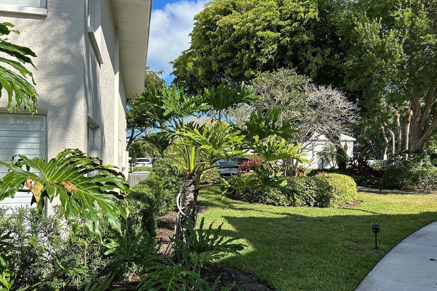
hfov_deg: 65.5
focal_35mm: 28
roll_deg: -0.1
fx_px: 340
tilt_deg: -0.1
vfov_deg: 46.3
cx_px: 214
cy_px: 158
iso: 50
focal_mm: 5.7
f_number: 1.5
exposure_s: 1/2123
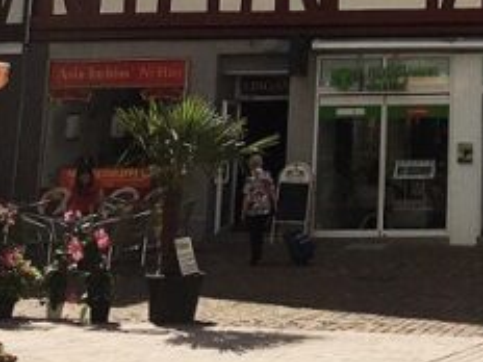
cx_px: 616
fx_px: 1339
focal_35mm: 96
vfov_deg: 14.2
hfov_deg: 19.0
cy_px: -222
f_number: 2.2
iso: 25
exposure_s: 1/4525
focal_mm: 4.15
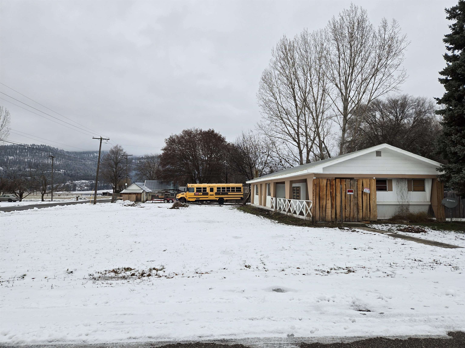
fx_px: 309
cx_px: 232
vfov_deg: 58.9
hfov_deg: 73.9
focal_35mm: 23
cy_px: 174
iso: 25
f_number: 1.8
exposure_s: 1/256
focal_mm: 5.4
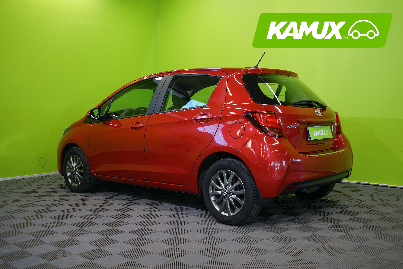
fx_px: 414
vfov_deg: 35.9
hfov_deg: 51.9
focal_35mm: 37
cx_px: 202
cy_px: 134
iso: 400
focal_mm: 37
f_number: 6.3
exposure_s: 1/30
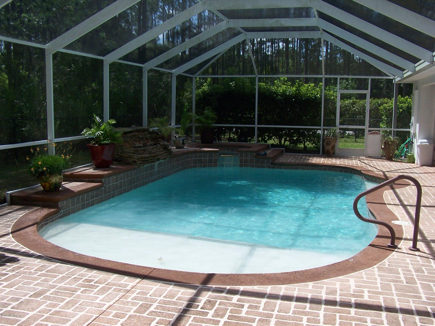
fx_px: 478
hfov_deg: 49.0
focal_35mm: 38
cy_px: 163
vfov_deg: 37.7
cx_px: 218
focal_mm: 6.3
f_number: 4
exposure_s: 1/500
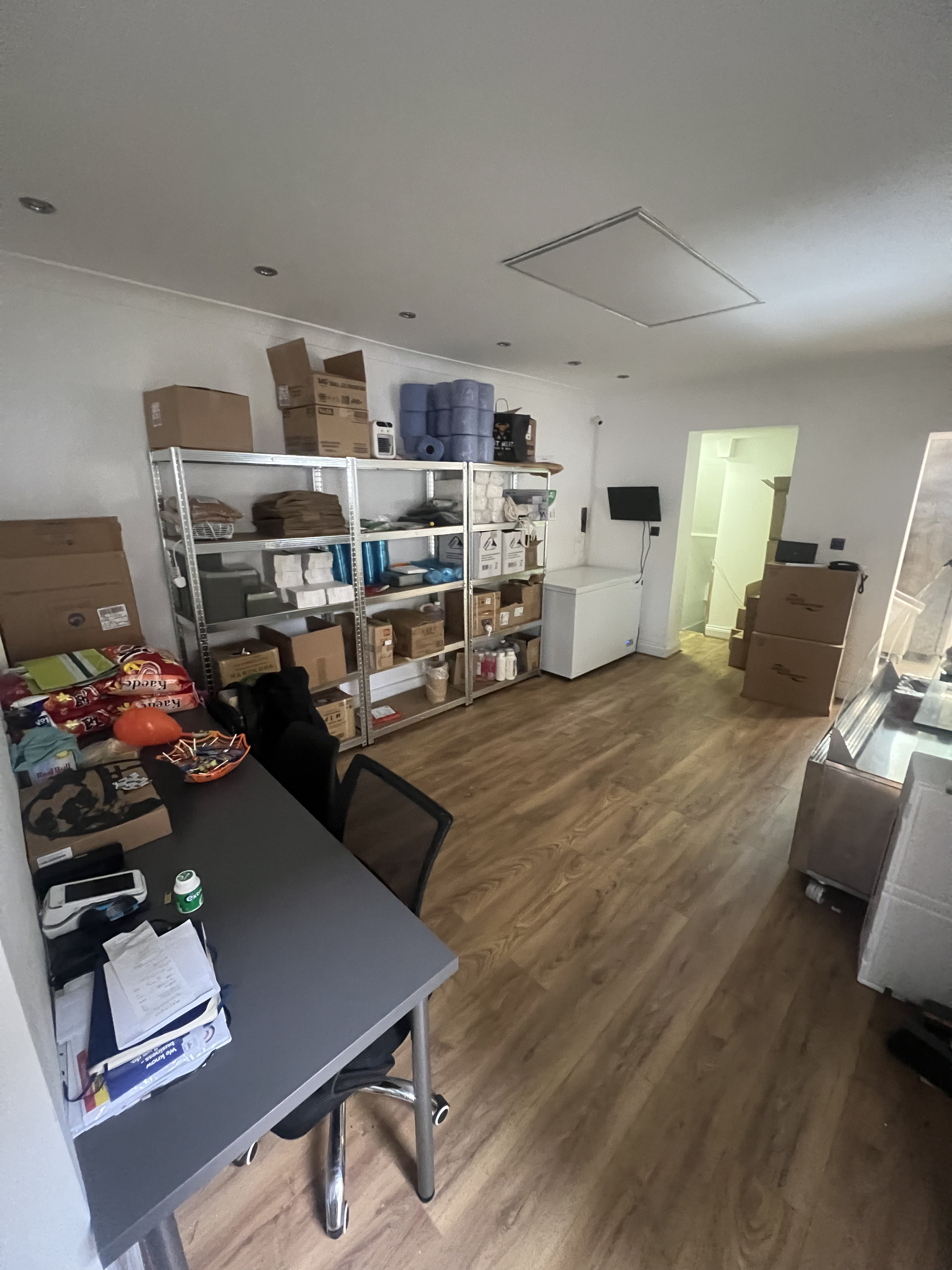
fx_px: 477
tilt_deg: -12.3
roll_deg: -0.1
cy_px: 635
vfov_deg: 106.2
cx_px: 476
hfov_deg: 89.9
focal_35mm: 13
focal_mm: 1.57
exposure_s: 1/41
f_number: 1.8
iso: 1000
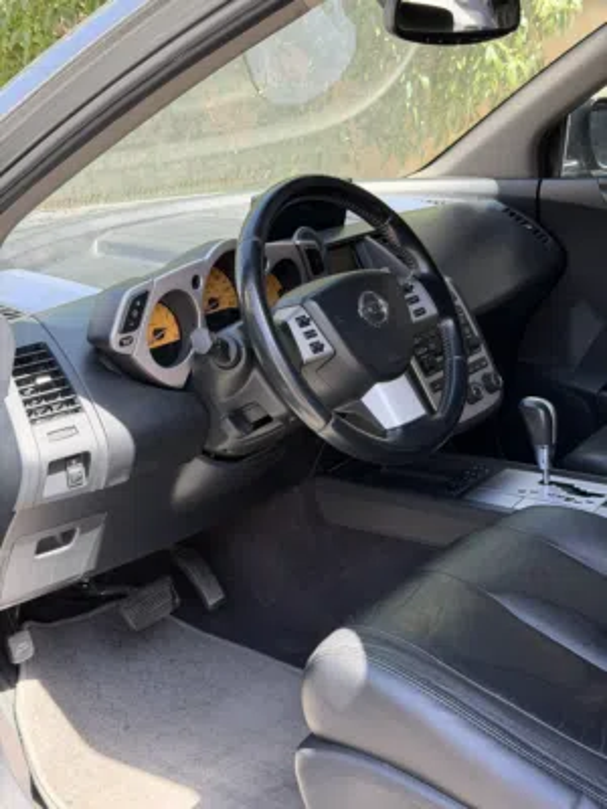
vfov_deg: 39.7
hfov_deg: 30.3
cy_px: 404
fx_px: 1122
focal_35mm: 48
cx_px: 304
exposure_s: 1/235
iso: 80
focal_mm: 6.76
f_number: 1.78
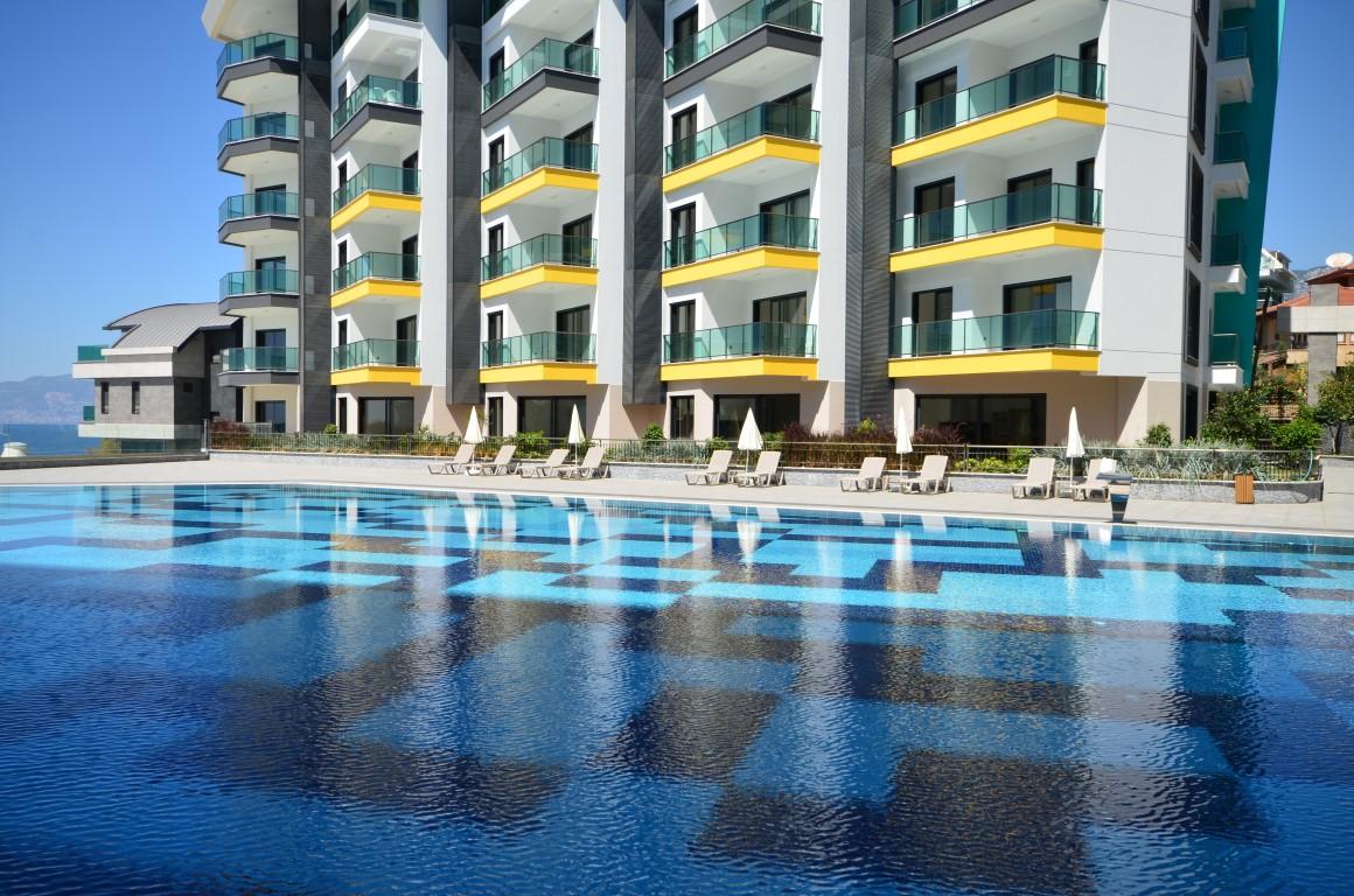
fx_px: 1126
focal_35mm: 30
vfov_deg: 43.4
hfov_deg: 62.0
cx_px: 677
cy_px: 448
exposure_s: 1/320
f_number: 10
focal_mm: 20
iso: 200
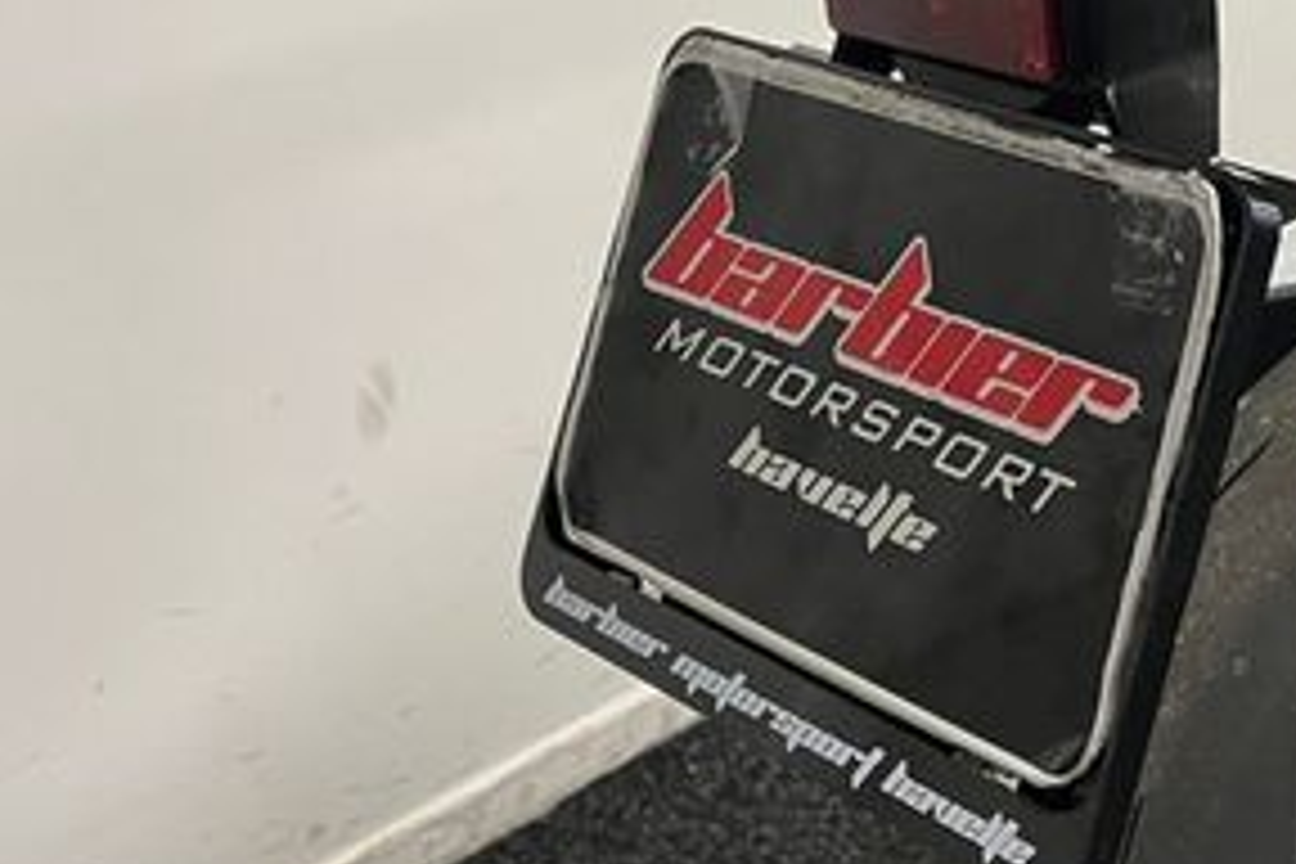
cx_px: 1292
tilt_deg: -18.4
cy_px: 63
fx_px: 2160
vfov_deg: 22.0
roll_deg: +0.2
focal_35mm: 60
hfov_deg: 31.0
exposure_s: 1/50
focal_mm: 5.1
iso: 125
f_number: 1.6
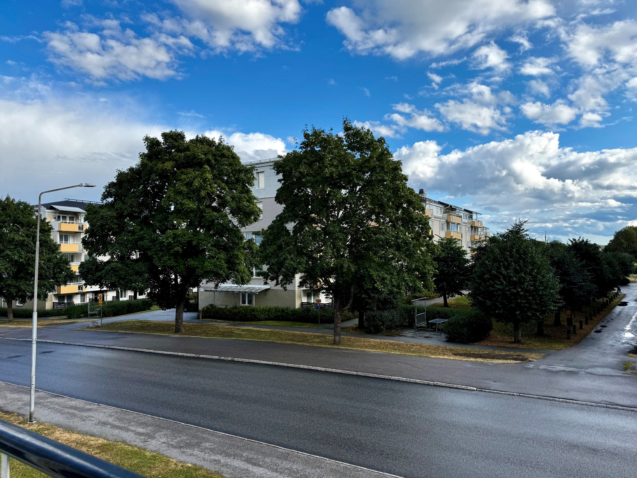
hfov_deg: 71.6
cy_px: 239
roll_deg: +0.7
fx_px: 442
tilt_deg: +1.7
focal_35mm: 24
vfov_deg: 56.8
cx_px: 318
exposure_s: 1/2959
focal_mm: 6.76
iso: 80
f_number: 1.78
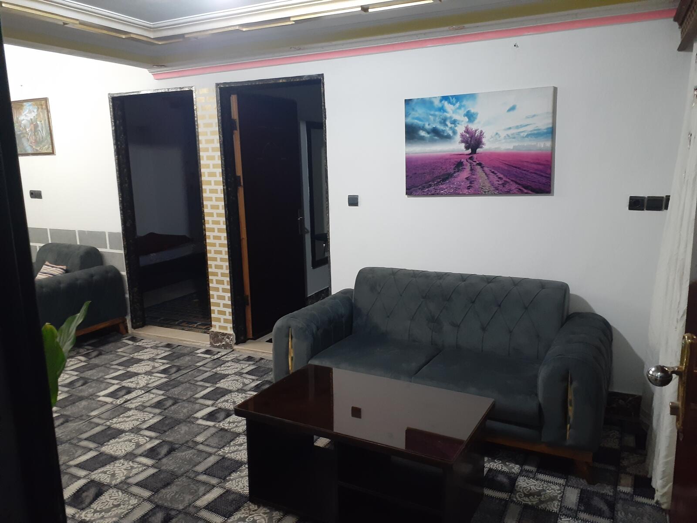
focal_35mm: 27
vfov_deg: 51.4
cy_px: 262
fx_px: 544
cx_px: 348
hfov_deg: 65.3
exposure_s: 1/25
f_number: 1.9
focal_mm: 3.6
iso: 400
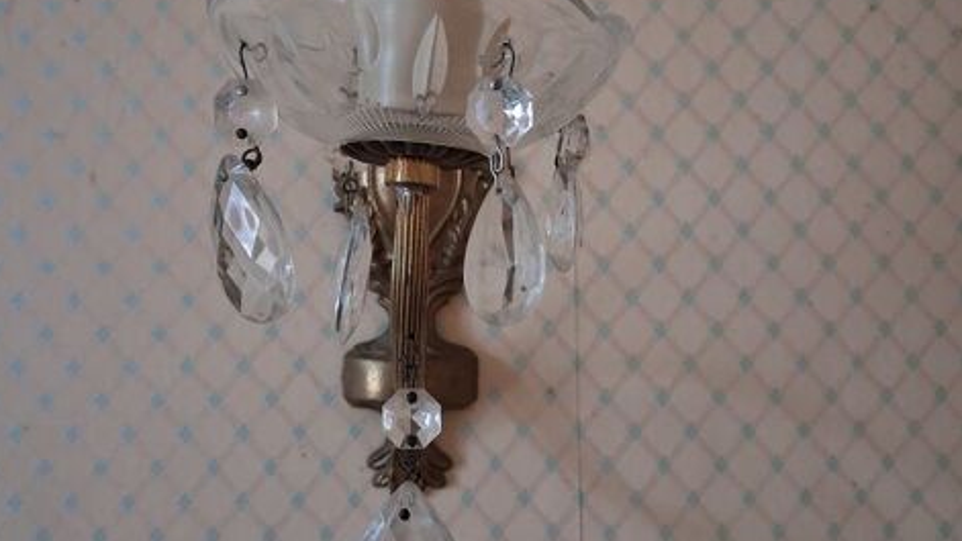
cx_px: 478
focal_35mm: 40
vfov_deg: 29.7
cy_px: 231
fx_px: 1020
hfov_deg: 50.5
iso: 320
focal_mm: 4
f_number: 1.8
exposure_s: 1/50
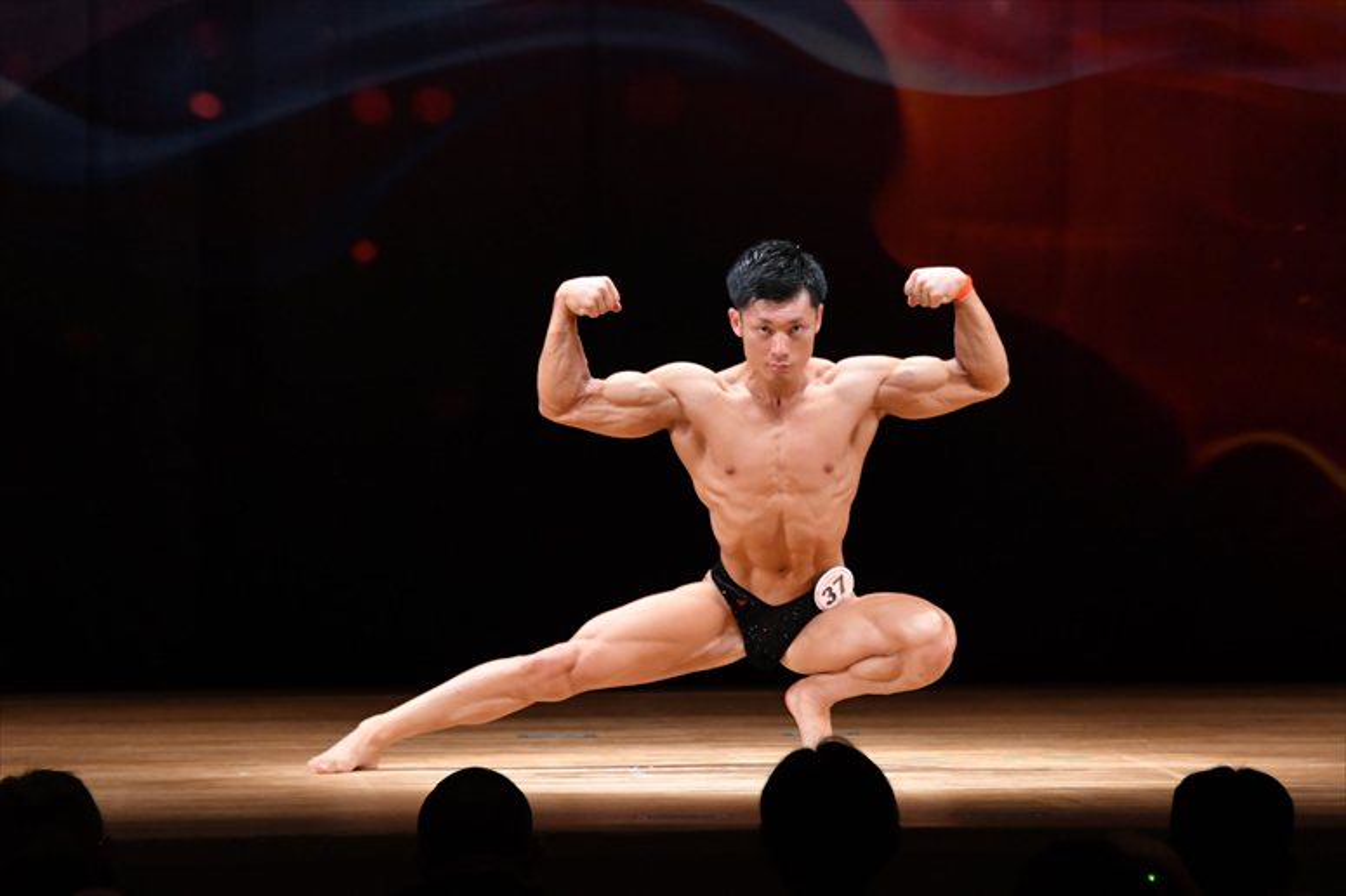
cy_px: 448
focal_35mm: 240
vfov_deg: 5.7
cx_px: 673
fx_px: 8969
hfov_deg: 8.6
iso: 4000
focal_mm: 160
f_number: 5.6
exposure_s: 1/400
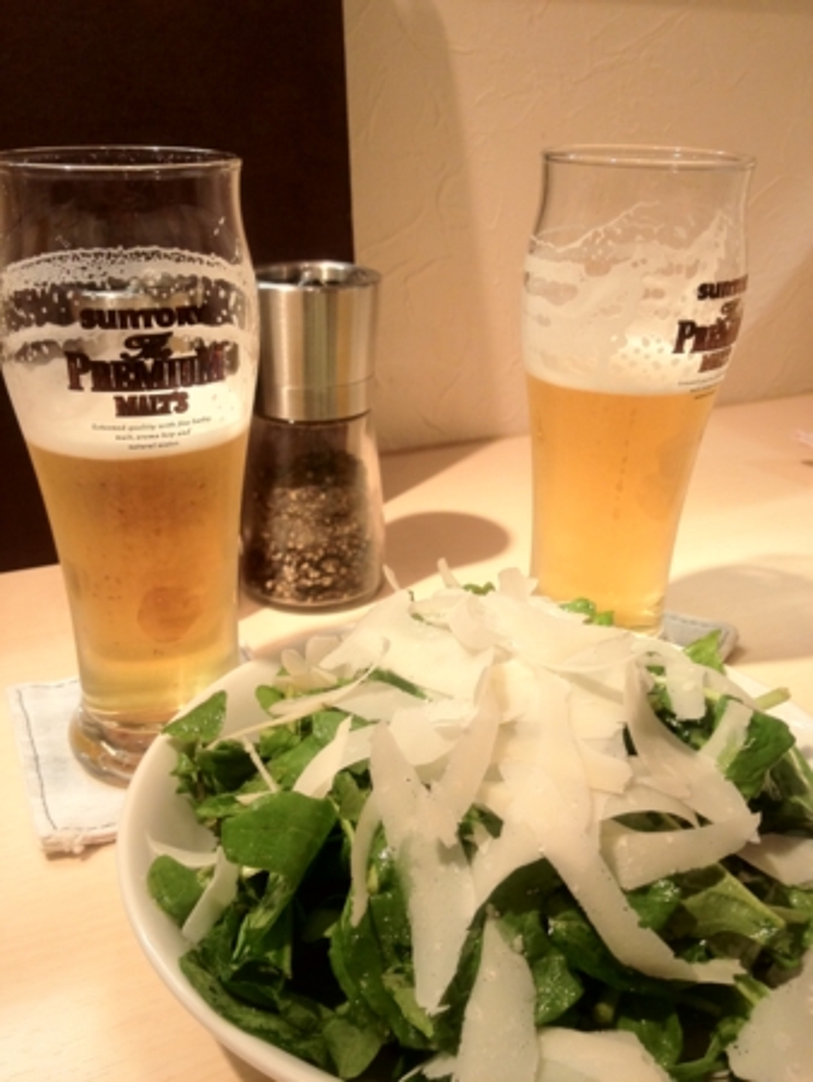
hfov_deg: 40.7
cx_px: 406
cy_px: 541
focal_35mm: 35
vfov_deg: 52.6
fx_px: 1095
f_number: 2.4
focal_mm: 4.28
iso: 125
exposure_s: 1/20
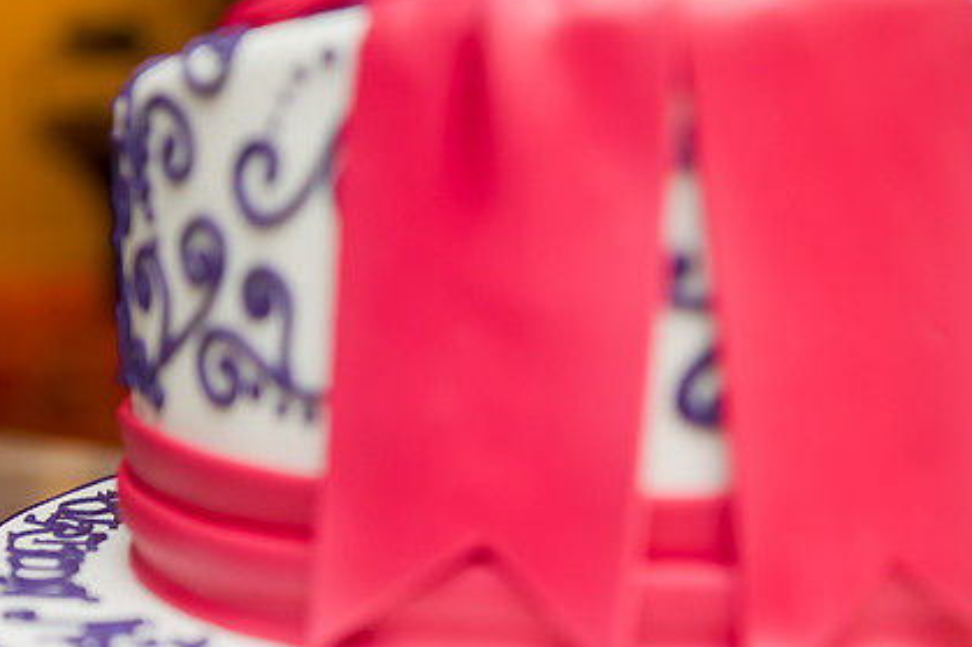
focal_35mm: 72
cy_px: 434
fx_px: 1943
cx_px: 364
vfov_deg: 18.9
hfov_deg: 28.0
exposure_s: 1/125
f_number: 3.2
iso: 1600
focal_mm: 52
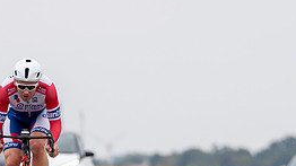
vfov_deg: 1.1
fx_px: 8589
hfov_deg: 2.0
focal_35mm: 1095
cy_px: 339
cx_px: 21
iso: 100
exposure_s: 1/800
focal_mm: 200
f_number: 3.2
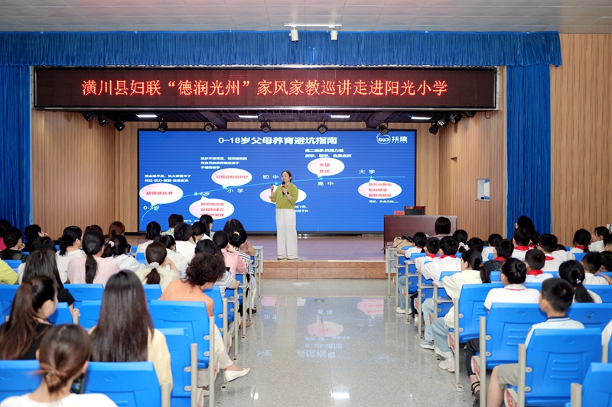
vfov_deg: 34.2
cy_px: 204
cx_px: 306
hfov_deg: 49.6
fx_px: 663
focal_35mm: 39
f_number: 2.8
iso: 500
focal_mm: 39
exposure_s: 1/200
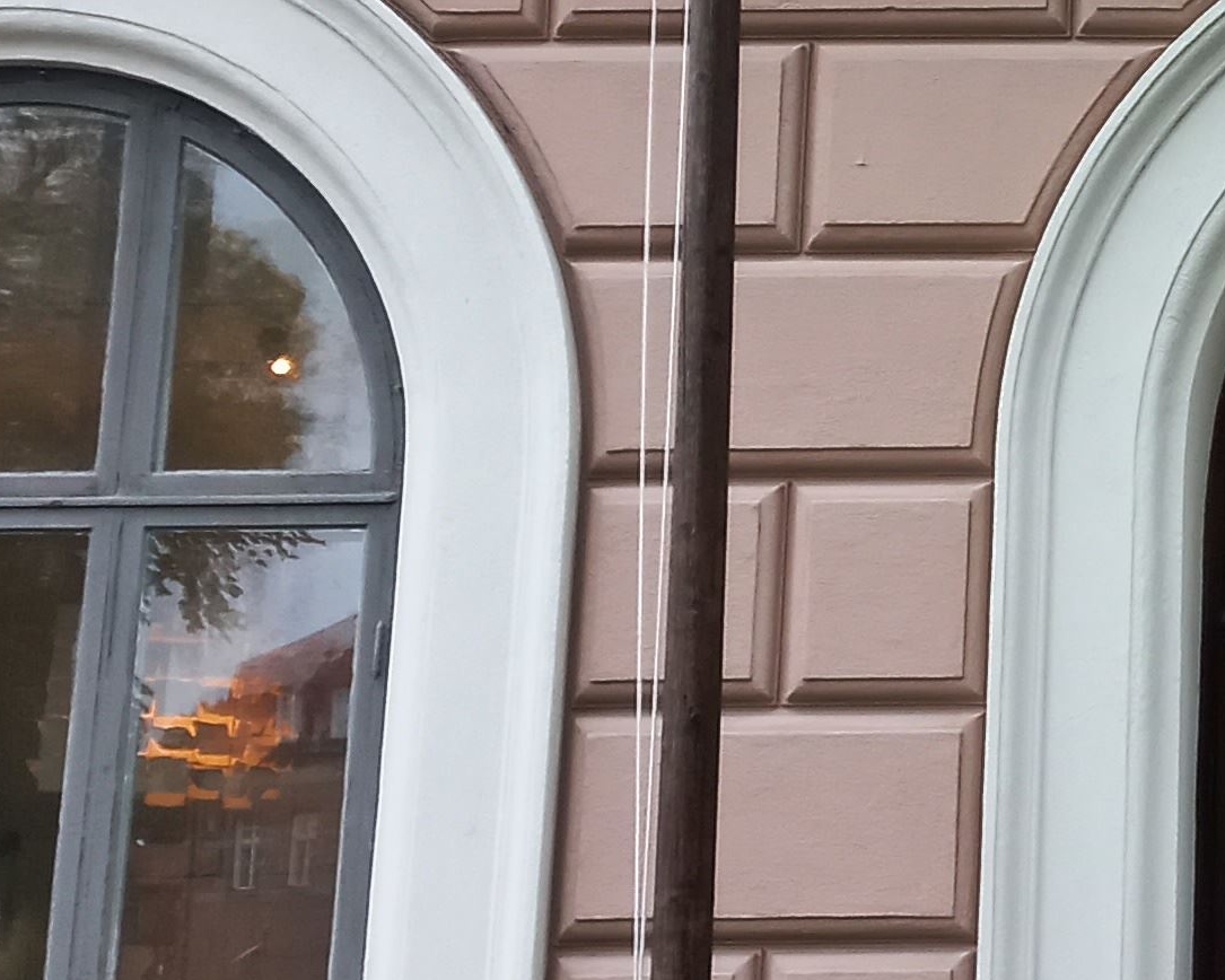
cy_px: 116
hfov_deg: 17.5
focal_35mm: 104
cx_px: 1510
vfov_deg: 14.7
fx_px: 3771
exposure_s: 1/49
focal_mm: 4.6
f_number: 1.8
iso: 100
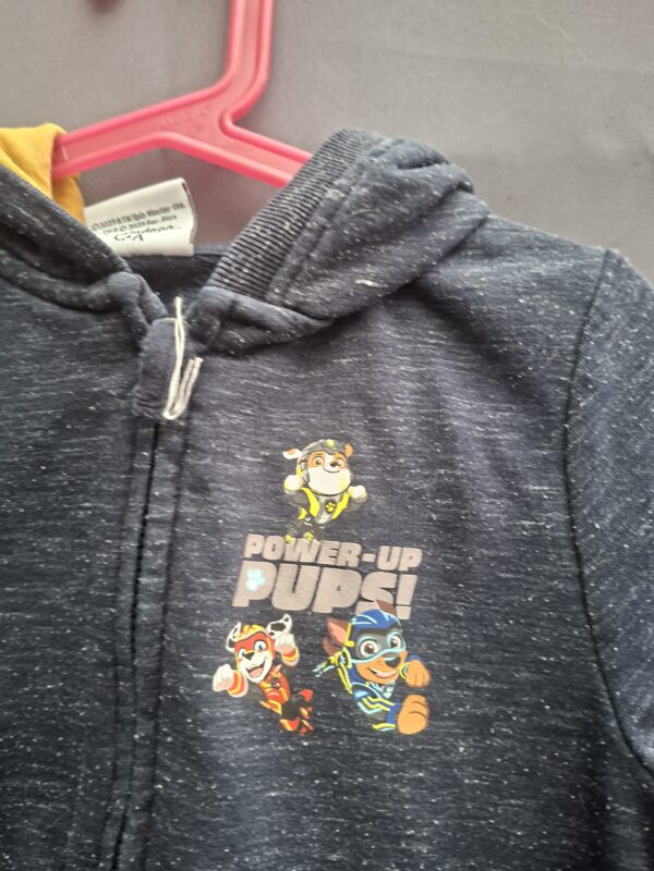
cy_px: 436
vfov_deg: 73.9
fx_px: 579
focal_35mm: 23
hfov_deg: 58.9
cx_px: 327
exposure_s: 1/30
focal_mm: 5.54
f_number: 1.8
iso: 80
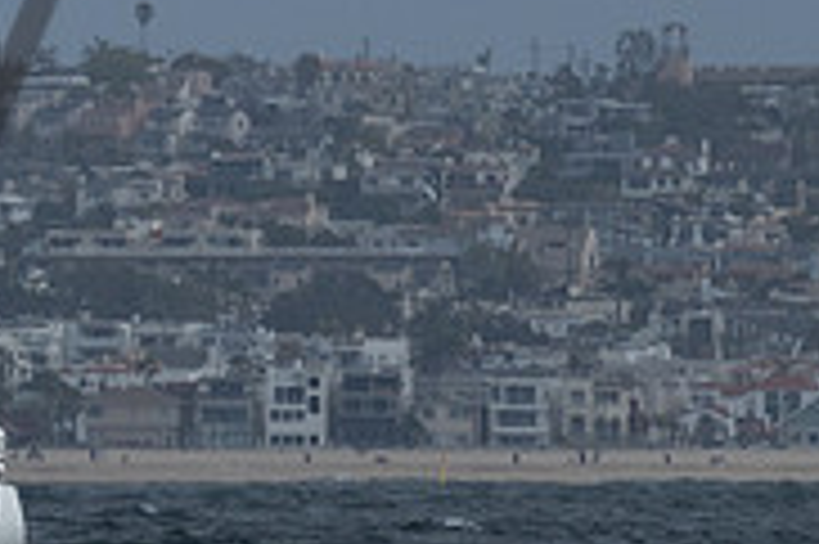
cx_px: -461
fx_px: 33503
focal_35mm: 1474
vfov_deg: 0.9
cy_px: 209
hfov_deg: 1.4
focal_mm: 200
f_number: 6.3
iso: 200
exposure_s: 1/2000
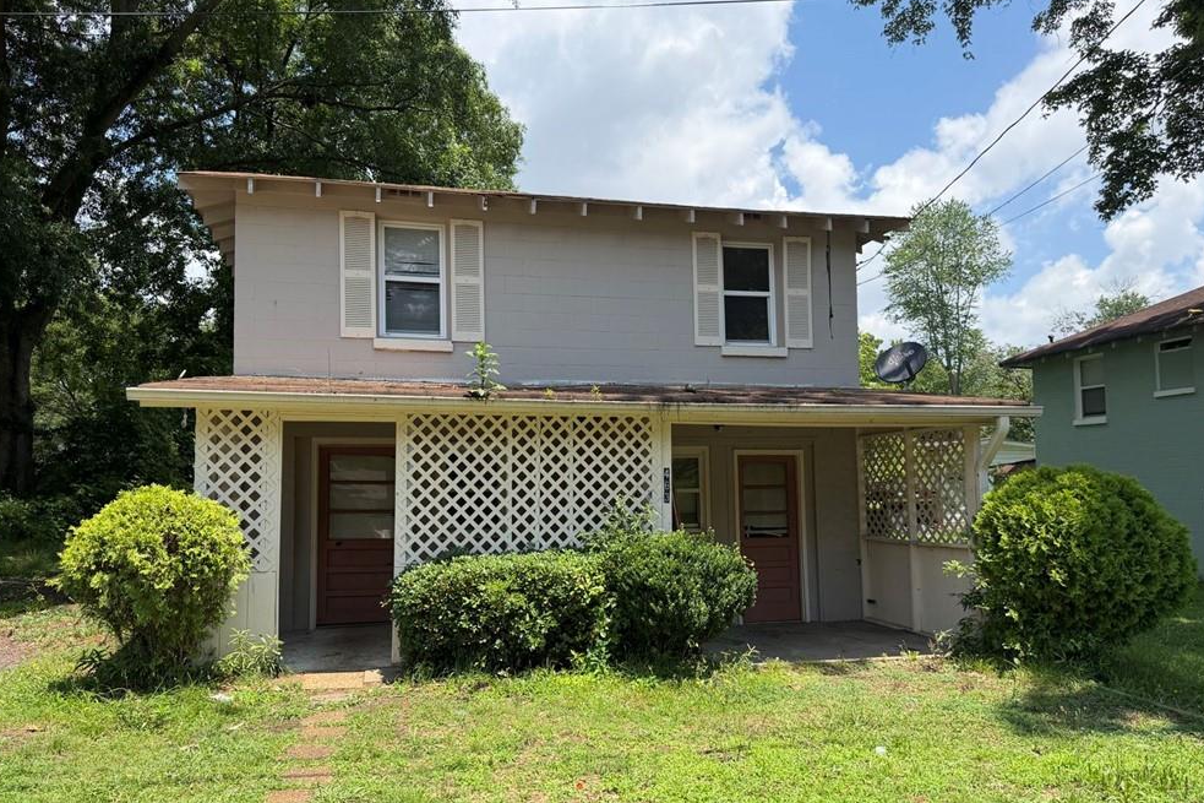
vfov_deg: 49.5
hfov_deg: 69.4
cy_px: 432
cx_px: 590
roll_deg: +1.7
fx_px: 869
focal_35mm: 26
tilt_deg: +3.9
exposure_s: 1/3953
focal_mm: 6.76
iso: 100
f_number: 1.78
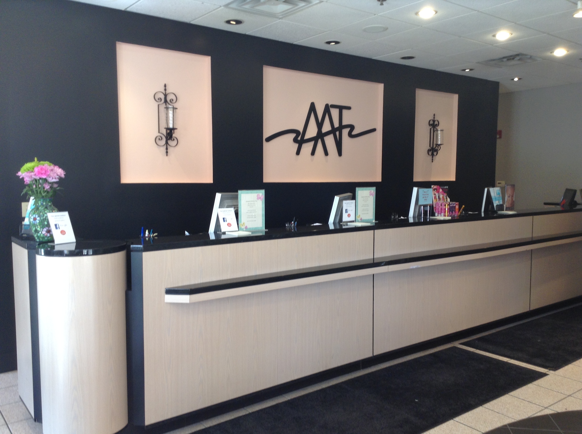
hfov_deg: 55.4
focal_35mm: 33
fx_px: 554
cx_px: 291
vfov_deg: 42.8
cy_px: 217
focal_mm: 3.3
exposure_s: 1/24
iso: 25
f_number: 2.4
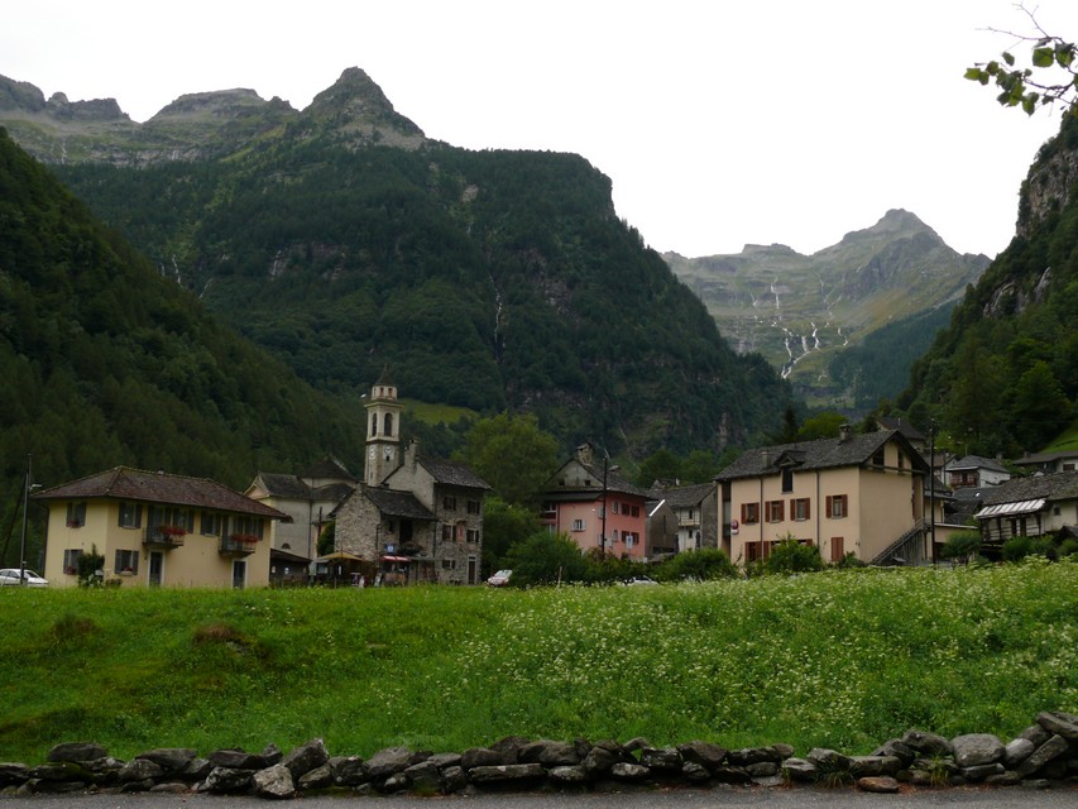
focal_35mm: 42
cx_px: 539
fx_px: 1308
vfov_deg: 34.4
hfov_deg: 44.8
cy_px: 404
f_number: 4
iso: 100
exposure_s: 1/125
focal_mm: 9
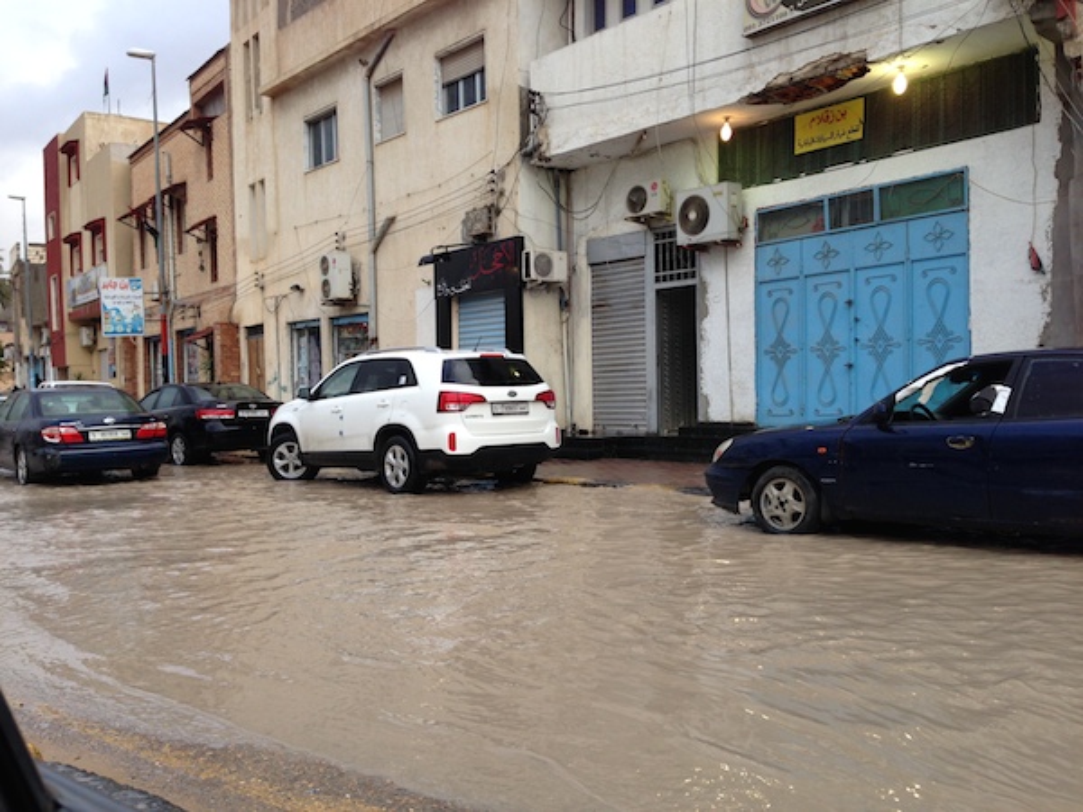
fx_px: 1032
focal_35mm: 33
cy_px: 406
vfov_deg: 42.9
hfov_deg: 55.4
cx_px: 542
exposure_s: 1/212
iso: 50
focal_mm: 4.12
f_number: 2.4
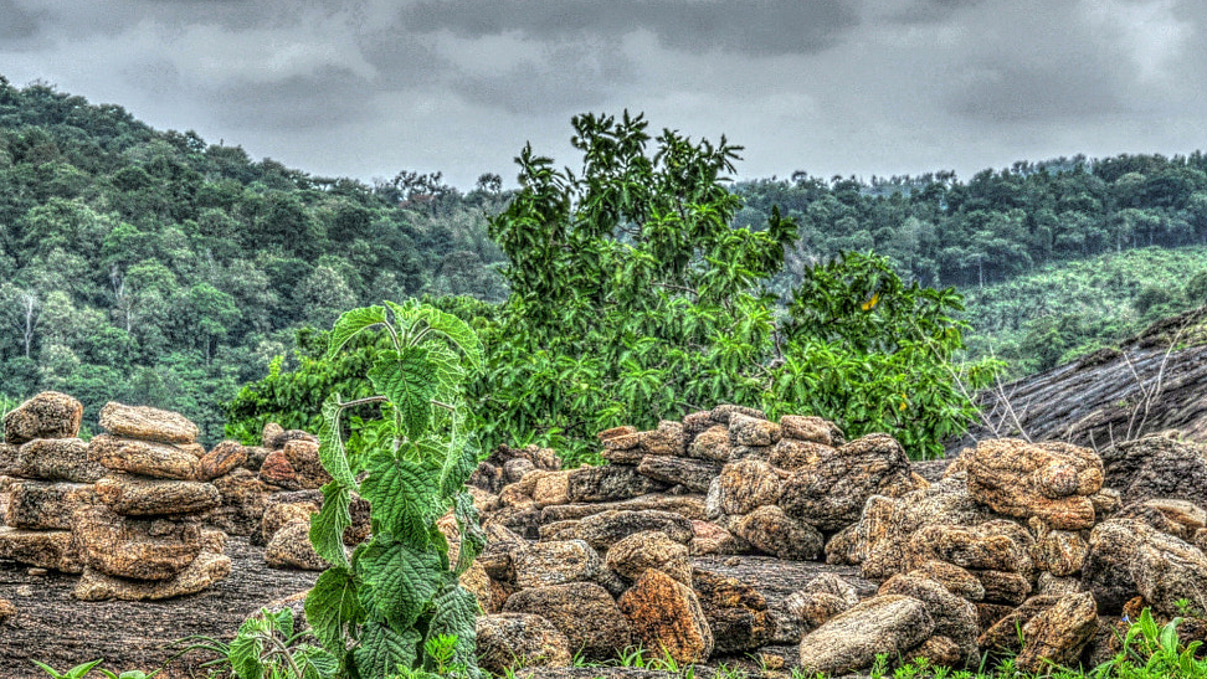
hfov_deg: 17.3
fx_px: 3969
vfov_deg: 9.8
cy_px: 456
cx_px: 525
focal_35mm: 124
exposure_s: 1/100
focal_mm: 48
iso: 320
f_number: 22
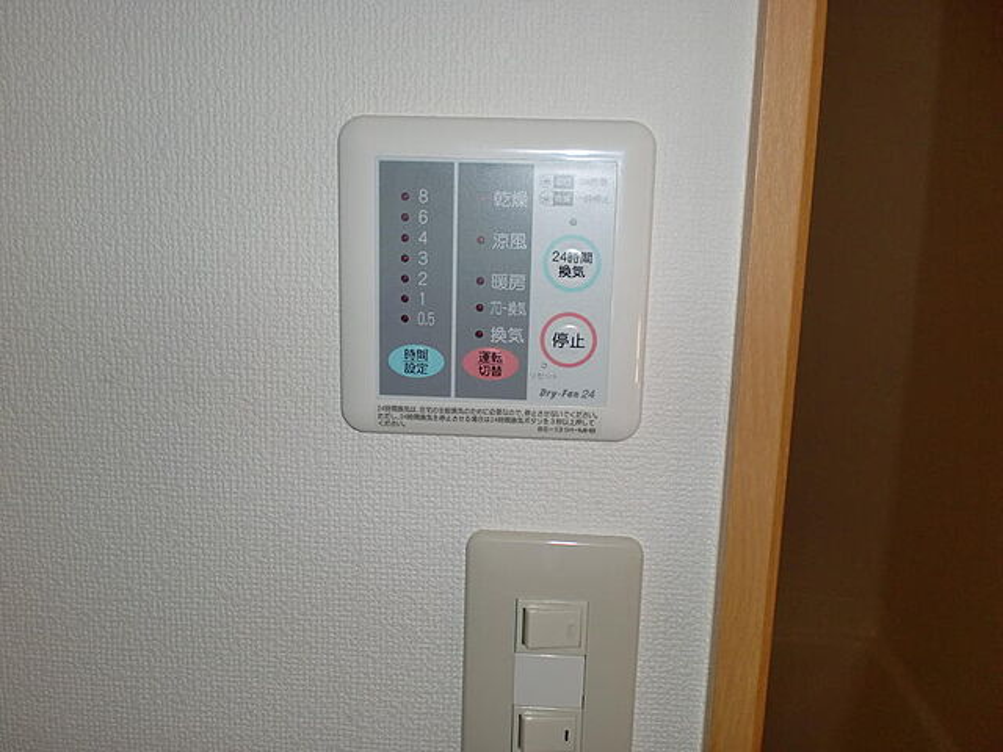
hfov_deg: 52.6
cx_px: 502
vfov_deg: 40.7
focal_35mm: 35
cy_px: 376
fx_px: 1014
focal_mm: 6.3
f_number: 3.1
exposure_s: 1/60
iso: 125
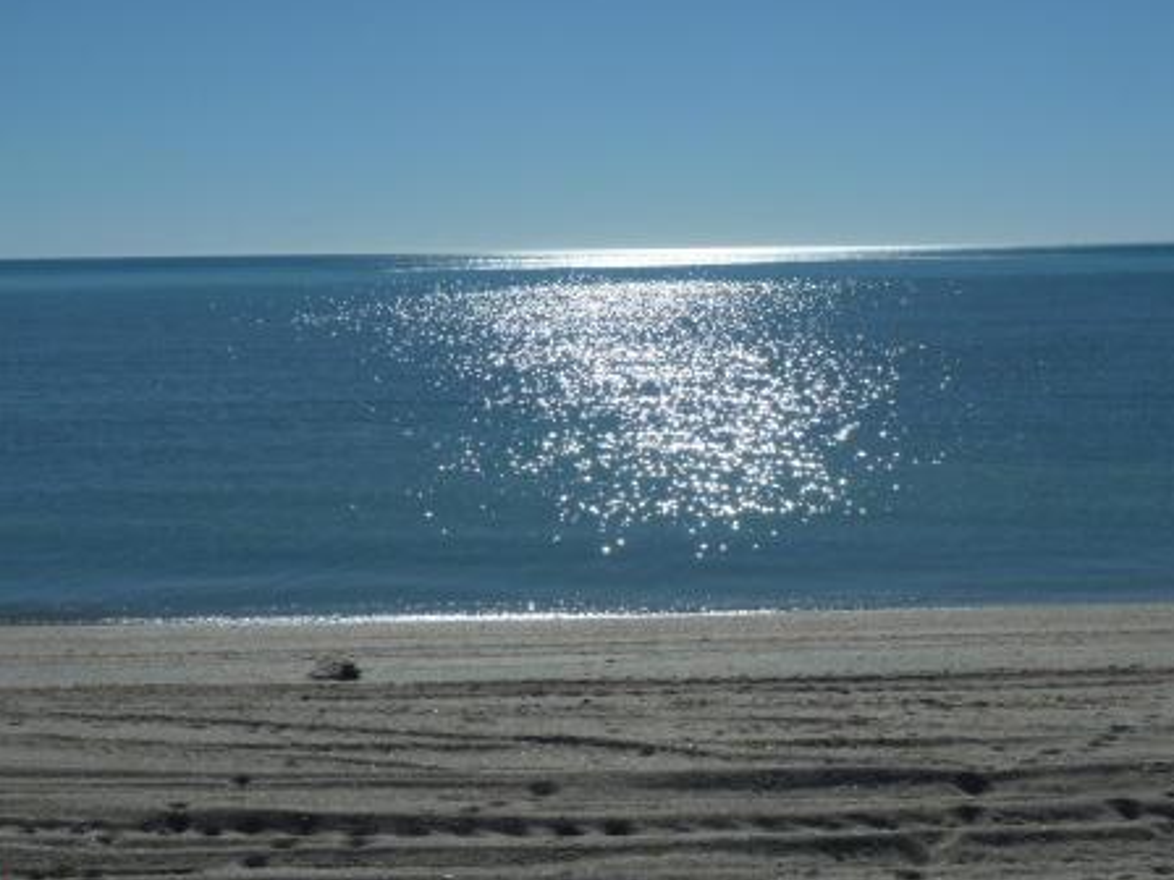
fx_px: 2035
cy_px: 317
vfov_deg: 24.3
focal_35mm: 60
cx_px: 605
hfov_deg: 32.2
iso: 80
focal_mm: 6.9
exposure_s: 1/1000
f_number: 6.3
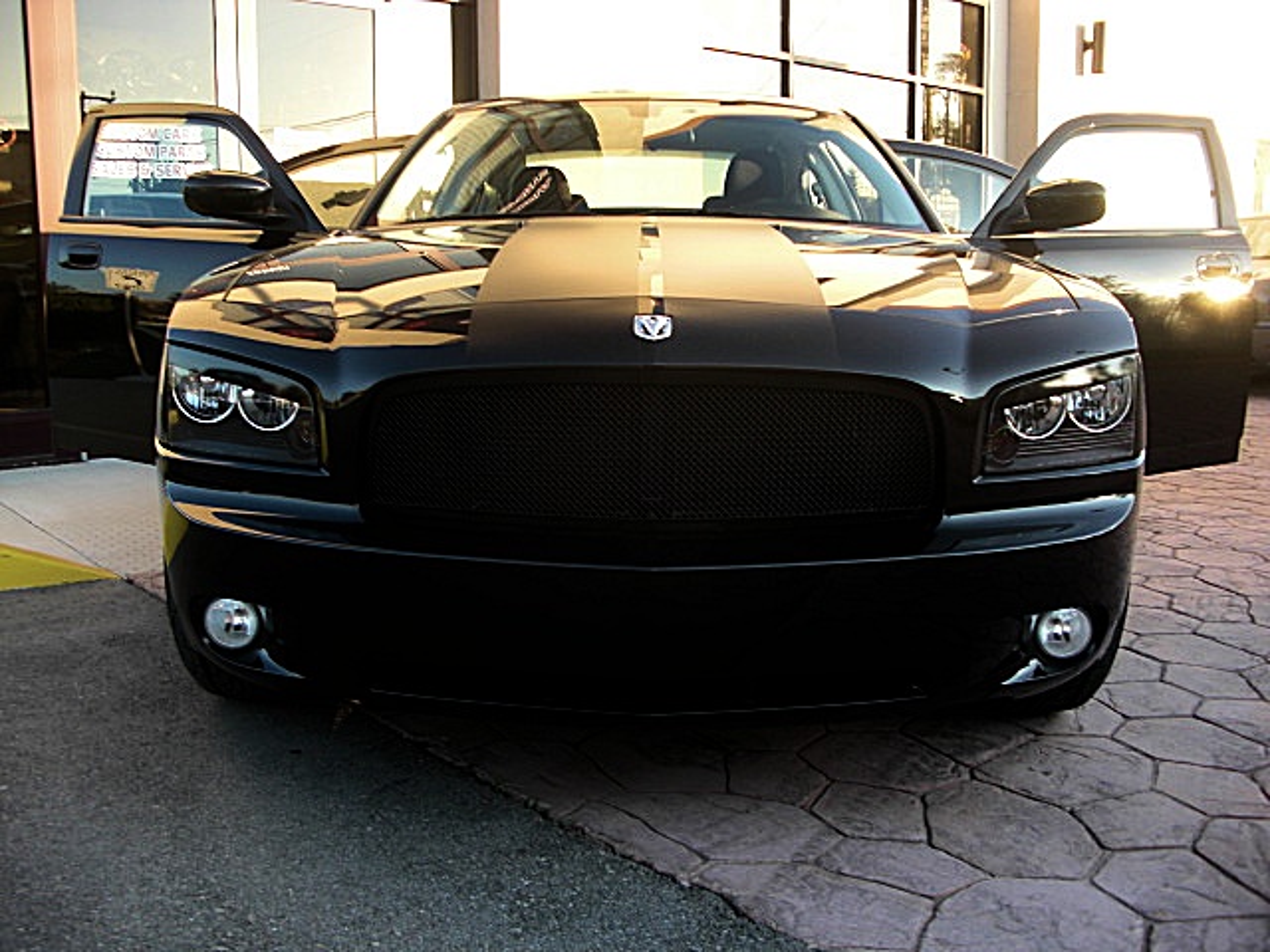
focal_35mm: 36
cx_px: 635
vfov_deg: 39.7
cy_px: 476
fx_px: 1321
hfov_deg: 51.4
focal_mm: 6.3
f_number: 2.8
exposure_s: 1/80
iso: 50
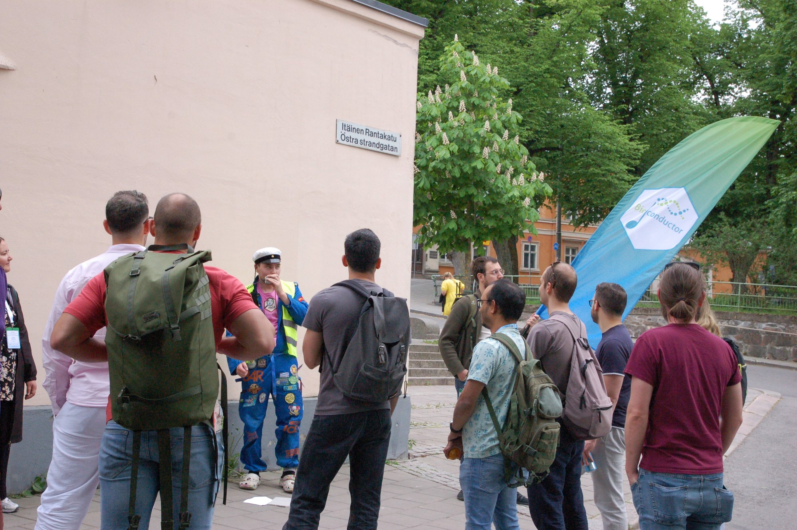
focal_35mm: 48
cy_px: 265
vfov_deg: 28.0
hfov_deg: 41.1
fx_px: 1062
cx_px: 398
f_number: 11
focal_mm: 32
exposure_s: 1/125
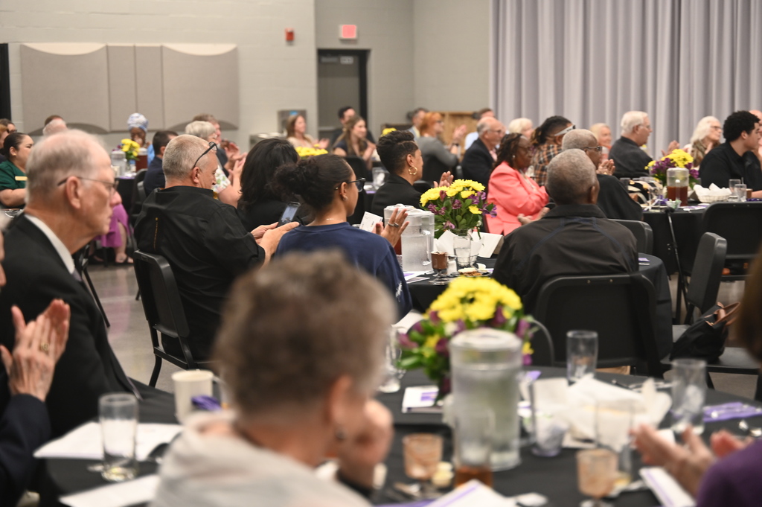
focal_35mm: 66
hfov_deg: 30.5
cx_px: 381
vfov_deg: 20.6
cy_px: 254
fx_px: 1396
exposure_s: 1/125
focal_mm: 66
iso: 1250
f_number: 2.8
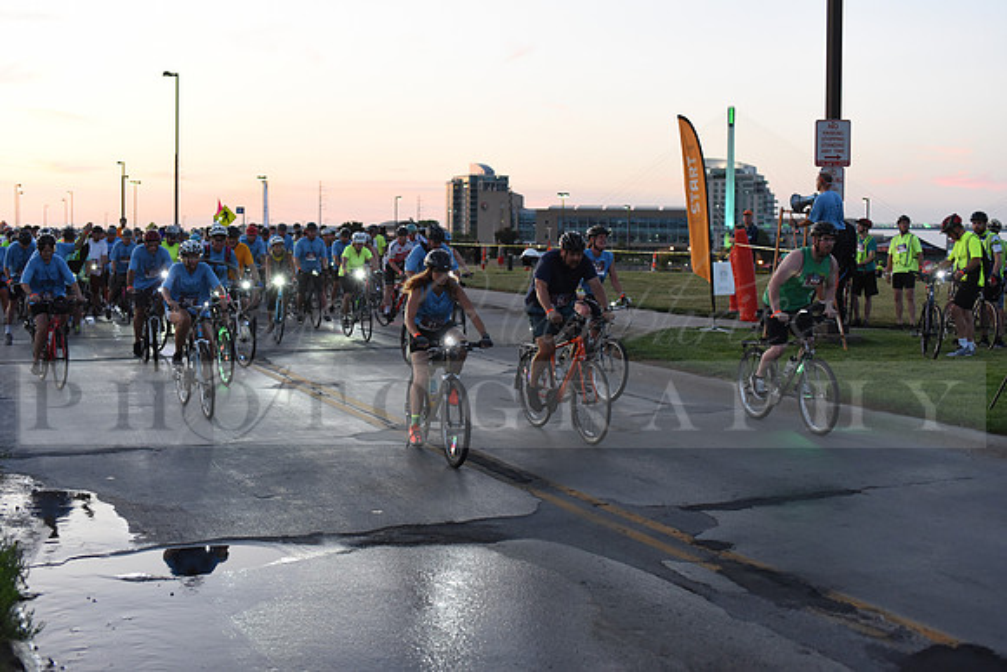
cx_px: 504
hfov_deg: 39.6
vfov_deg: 27.0
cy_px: 336
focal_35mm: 50
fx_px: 1399
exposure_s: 1/400
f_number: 2.8
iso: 2500
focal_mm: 50
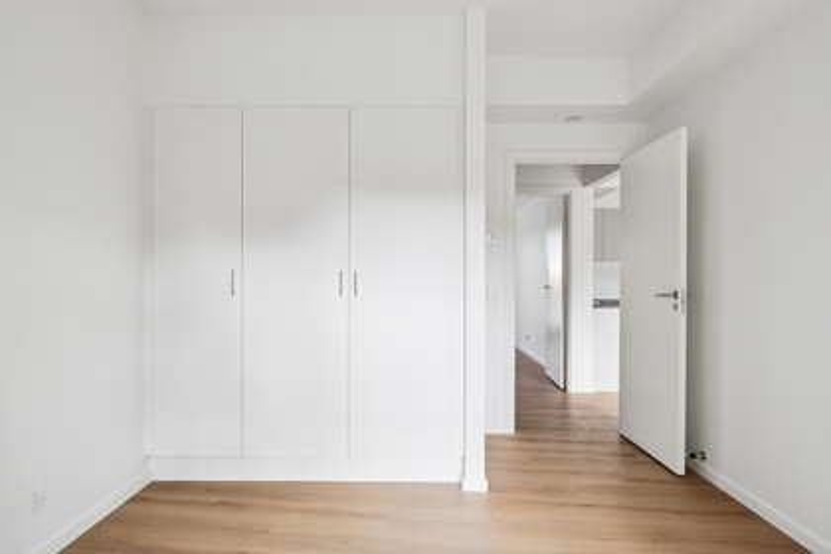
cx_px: 416
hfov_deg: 78.6
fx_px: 508
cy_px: 277
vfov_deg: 57.2
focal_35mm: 22
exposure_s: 1/15
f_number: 8
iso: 500
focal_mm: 14.5
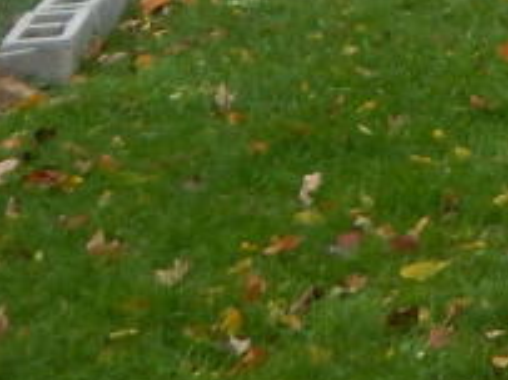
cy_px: -385
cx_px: 1151
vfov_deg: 11.9
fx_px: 1628
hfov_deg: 13.7
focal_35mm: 111
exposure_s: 1/320
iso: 125
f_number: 3
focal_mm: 4
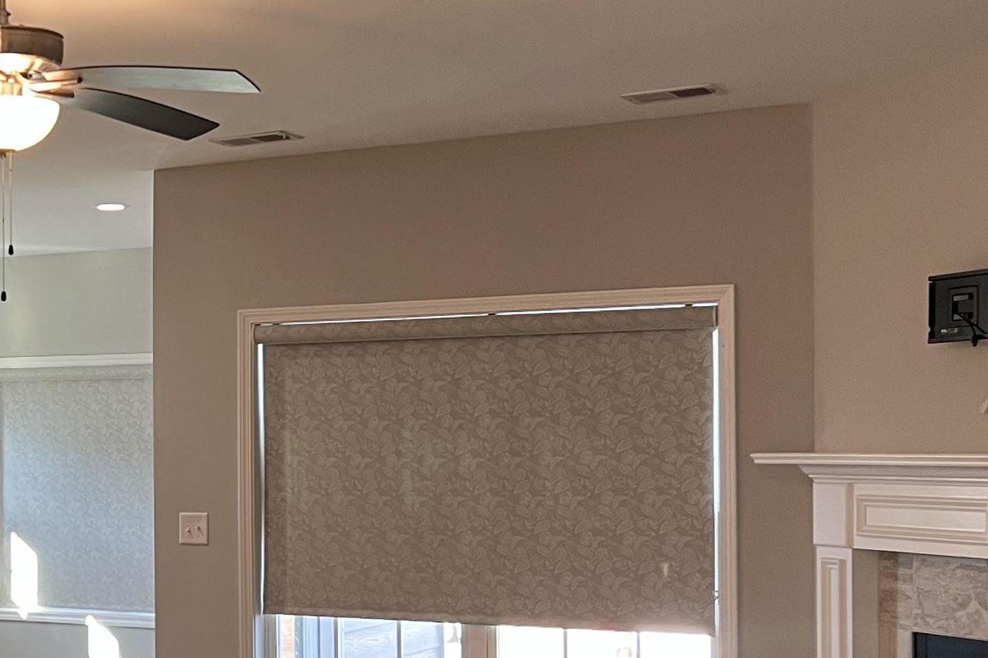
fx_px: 1921
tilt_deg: -0.7
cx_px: 57
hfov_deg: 27.6
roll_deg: +0.0
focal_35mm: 70
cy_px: 424
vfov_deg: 19.4
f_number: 1.5
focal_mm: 5.7
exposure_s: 1/60
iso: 125
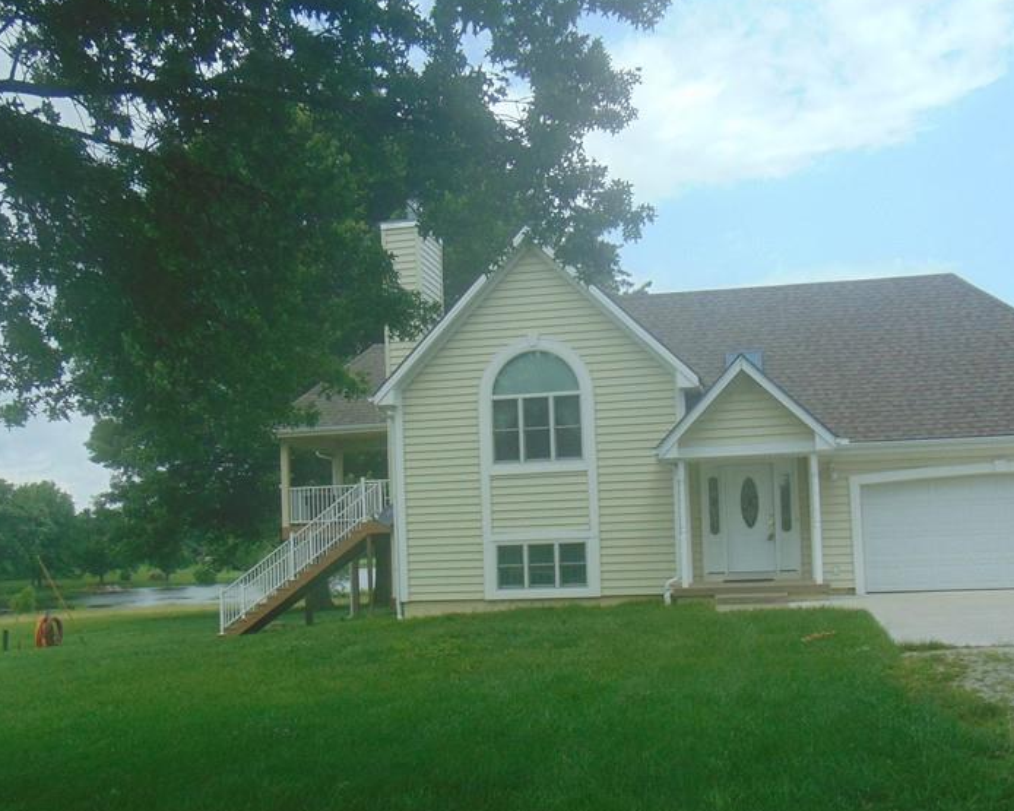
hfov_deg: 50.2
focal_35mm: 36
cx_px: 554
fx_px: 1080
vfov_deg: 40.9
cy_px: 494
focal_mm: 4.5
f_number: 3
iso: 80
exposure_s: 1/800
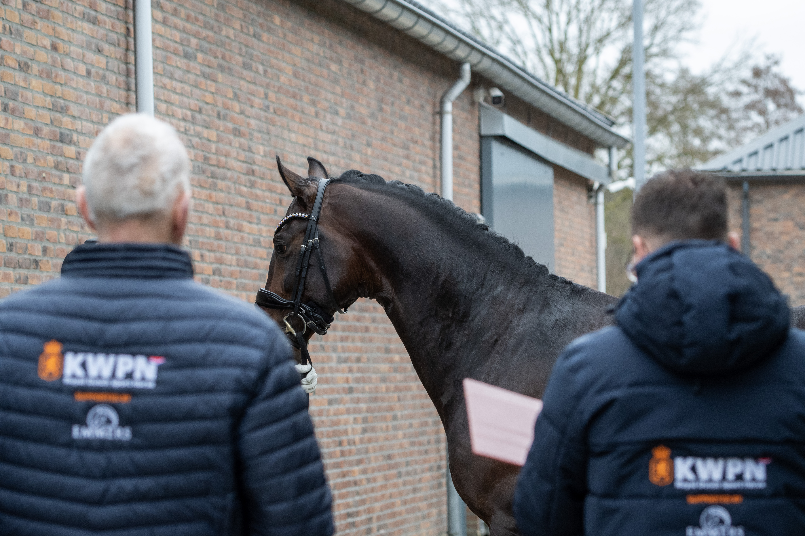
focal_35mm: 177
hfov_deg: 11.6
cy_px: 268
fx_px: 3954
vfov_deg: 7.7
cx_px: 402
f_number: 4.5
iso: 1600
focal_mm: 118
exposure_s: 1/250
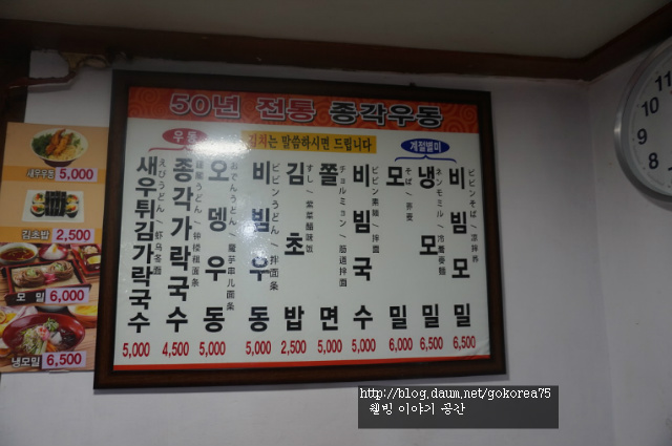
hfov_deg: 73.8
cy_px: 223
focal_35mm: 24
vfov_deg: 53.0
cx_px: 336
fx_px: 447
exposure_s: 1/60
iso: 200
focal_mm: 16
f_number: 3.5
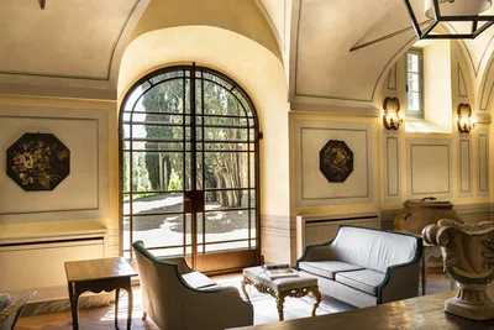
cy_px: 165
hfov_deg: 58.7
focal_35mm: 32
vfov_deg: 41.1
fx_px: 439
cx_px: 247
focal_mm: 32
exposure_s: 1/1.67
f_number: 22
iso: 100
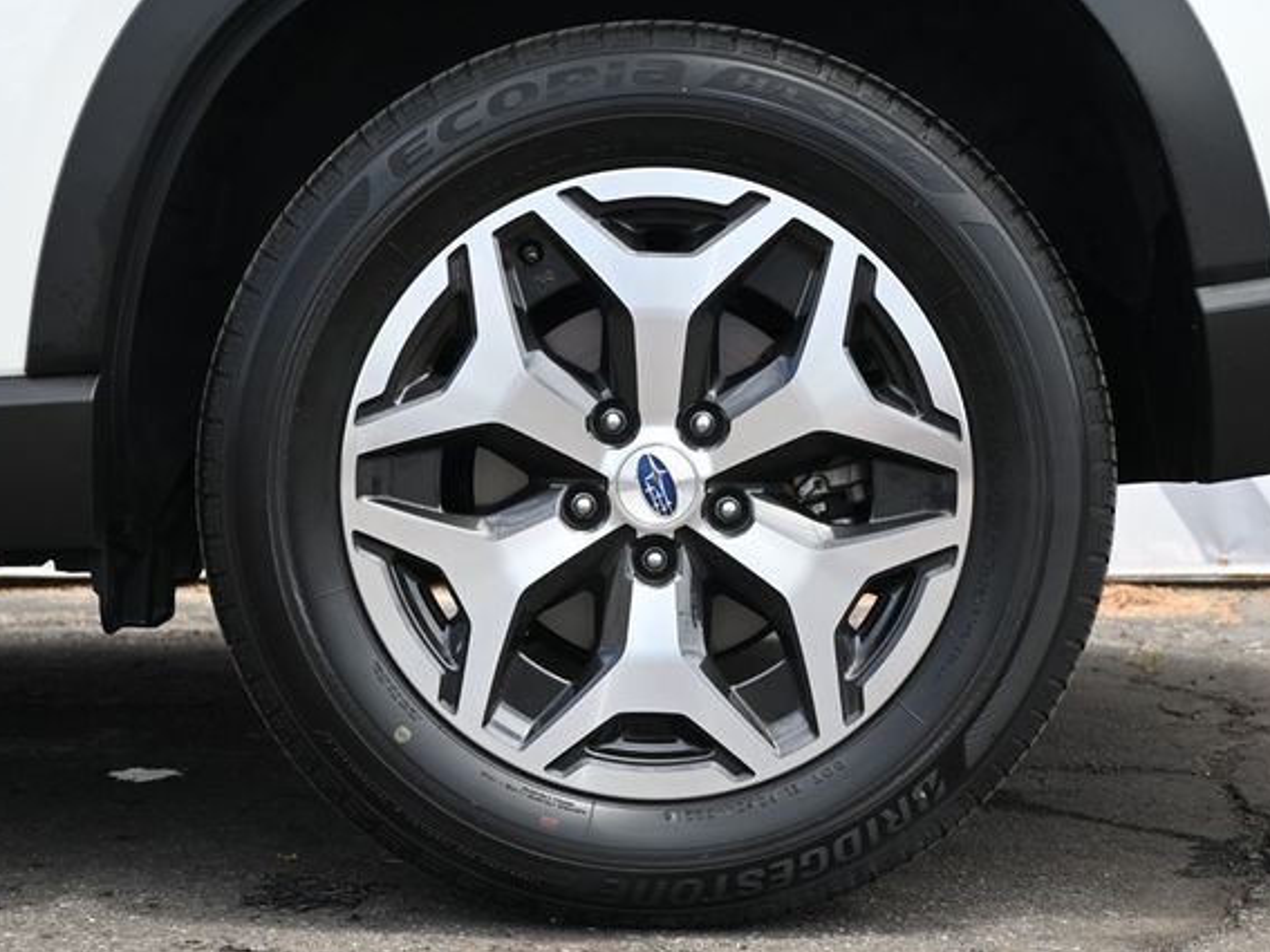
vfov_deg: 23.6
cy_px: 475
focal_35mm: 62
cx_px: 654
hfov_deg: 31.2
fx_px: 2274
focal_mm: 38
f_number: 5.6
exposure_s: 1/250
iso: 320
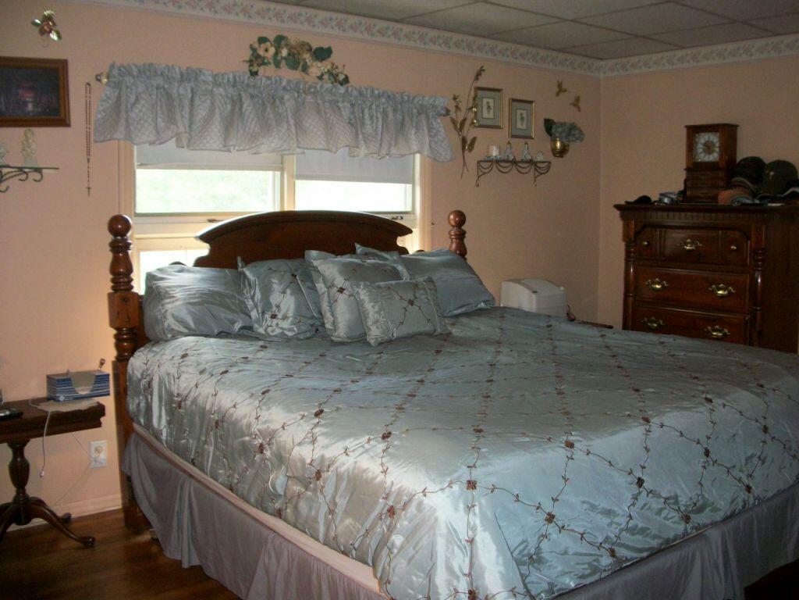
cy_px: 300
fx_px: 808
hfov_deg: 52.6
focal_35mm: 35
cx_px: 400
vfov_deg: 40.7
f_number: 3.1
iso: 160
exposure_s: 1/30
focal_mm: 6.3
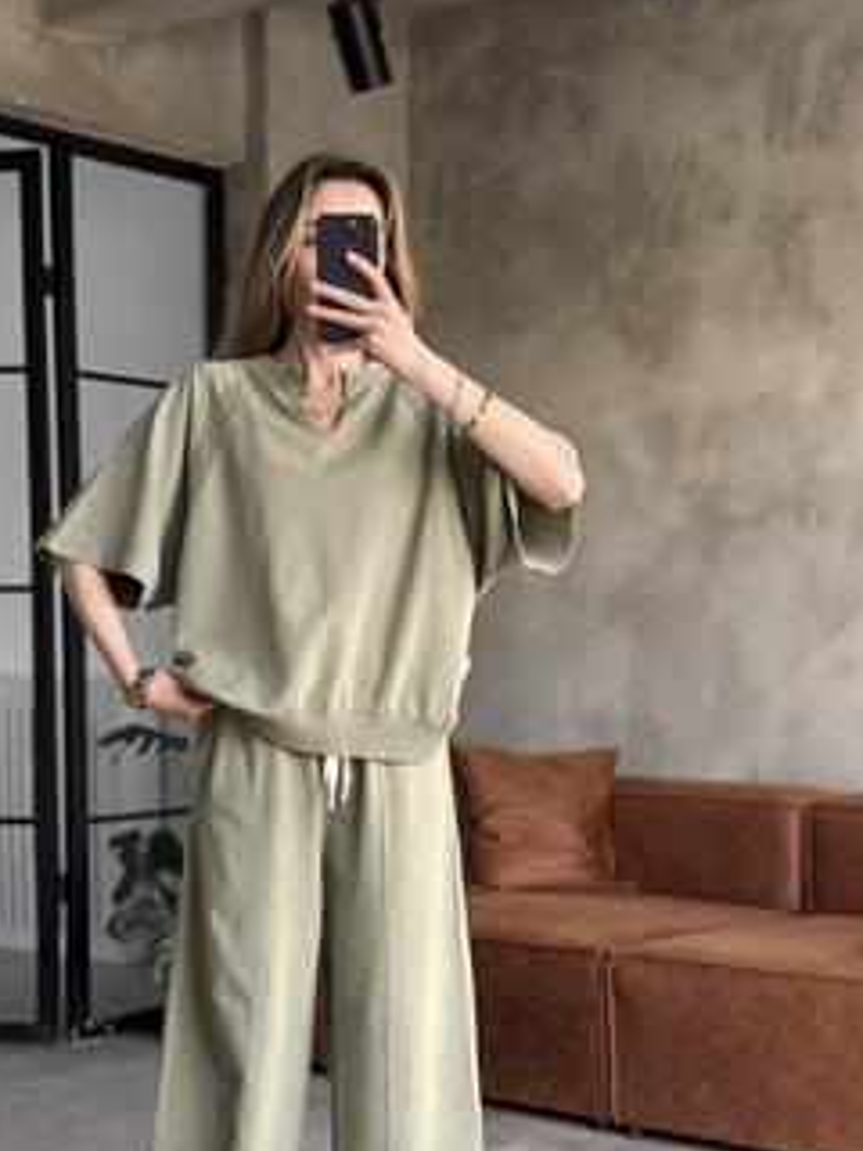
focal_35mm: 64
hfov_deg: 22.9
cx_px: 327
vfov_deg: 30.1
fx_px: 2127
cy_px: 727
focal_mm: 6.86
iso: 160
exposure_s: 1/60
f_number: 1.78
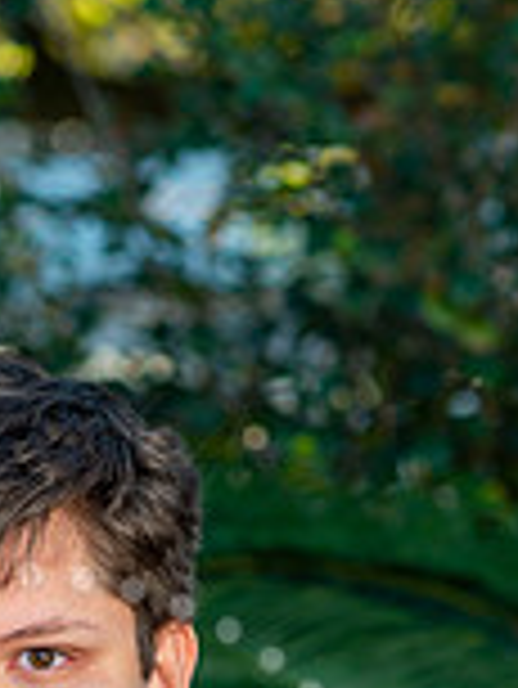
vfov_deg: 8.1
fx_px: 4782
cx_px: 25
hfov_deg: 6.2
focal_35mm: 240
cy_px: 980
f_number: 4
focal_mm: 85
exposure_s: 1/160
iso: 200
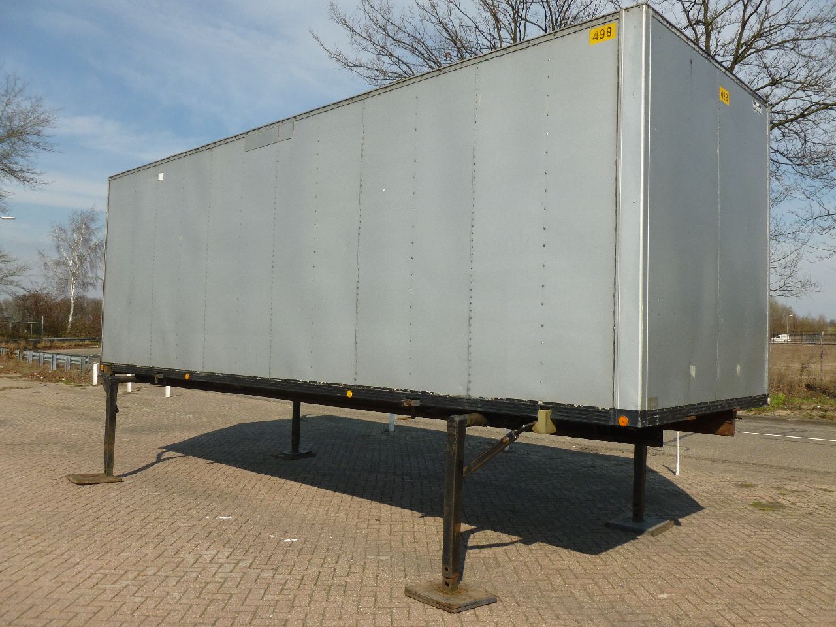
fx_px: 676
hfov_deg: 63.4
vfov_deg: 49.7
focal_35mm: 28
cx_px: 418
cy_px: 314
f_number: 10
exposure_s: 1/160
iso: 100
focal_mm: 5
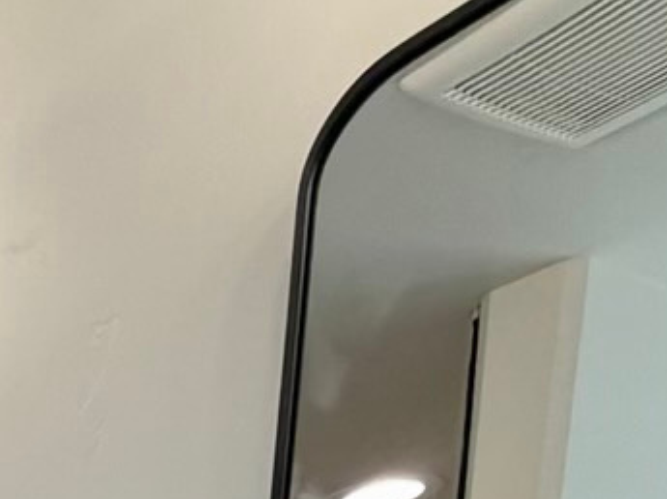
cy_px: 1329
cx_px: -665
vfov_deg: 12.6
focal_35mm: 78
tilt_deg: -8.3
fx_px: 1501
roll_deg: -0.3
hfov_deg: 17.7
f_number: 2.2
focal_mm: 2.22
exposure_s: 1/133
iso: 50
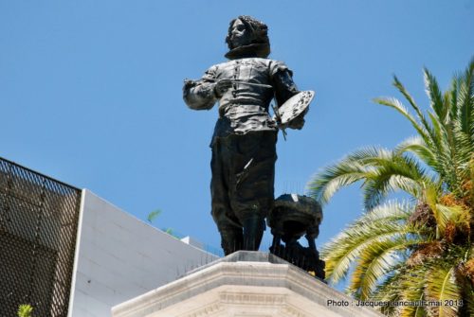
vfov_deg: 14.8
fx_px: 1226
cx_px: 237
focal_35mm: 93
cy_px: 158
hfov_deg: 21.9
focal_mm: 62
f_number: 8
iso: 1000
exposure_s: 1/1000
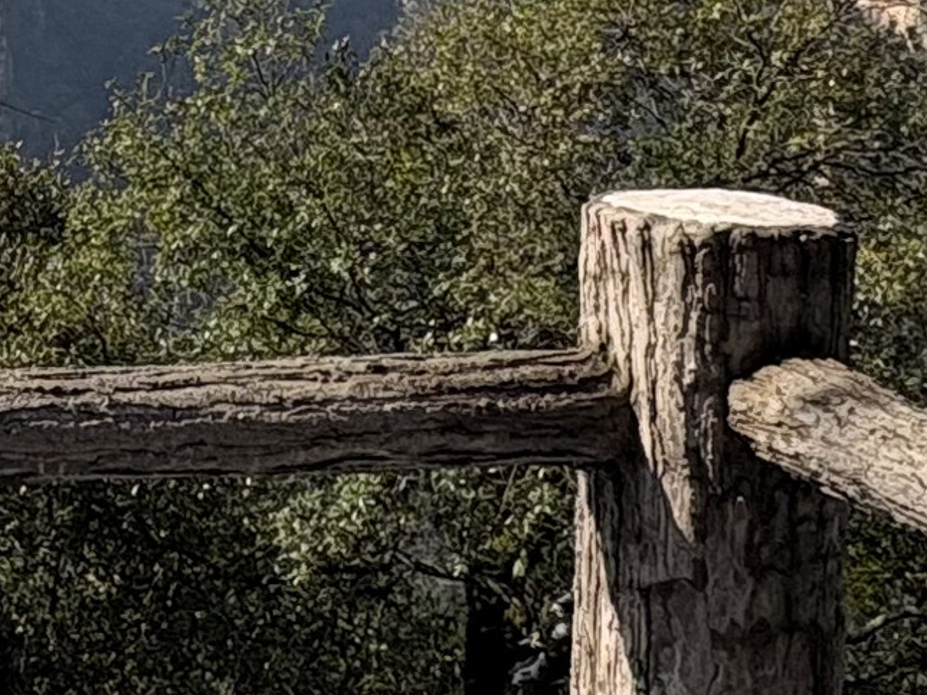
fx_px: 2330
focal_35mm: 87
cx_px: -154
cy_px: -114
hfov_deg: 21.1
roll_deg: -0.1
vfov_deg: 16.4
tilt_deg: -1.8
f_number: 2.2
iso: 50
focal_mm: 2.22
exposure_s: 1/1637
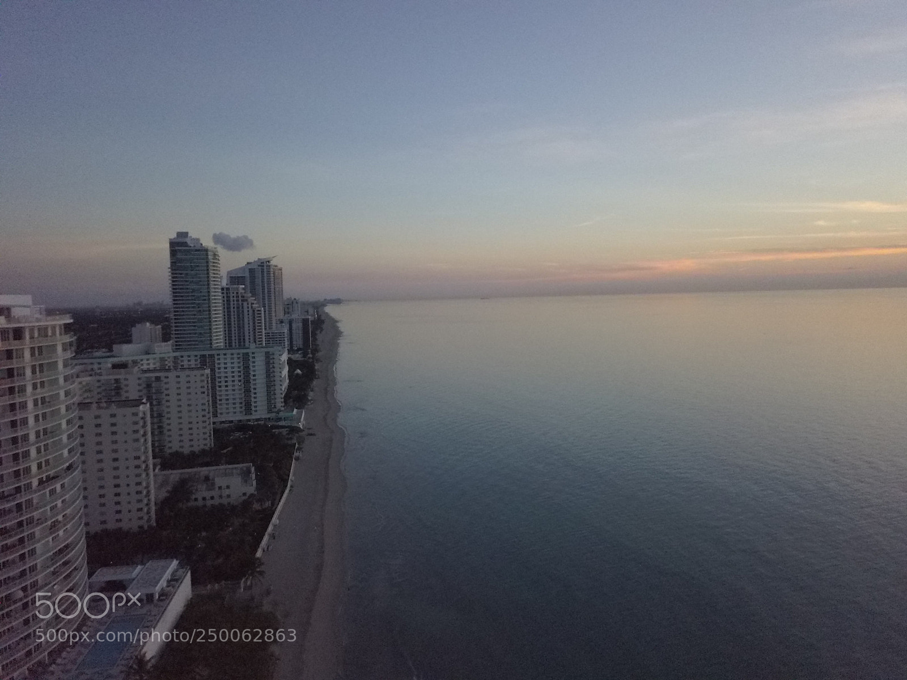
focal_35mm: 26
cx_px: 454
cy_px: 340
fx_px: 681
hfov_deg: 67.3
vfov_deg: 53.1
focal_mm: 4.7
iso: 1600
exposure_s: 1/2000
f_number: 2.2
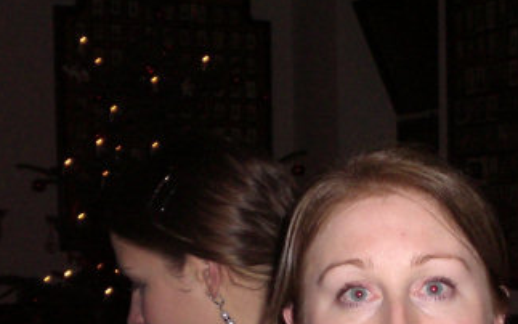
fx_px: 1511
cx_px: 422
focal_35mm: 107
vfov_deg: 12.0
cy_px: 366
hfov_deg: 19.2
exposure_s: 1/60
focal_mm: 8.44
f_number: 3.6
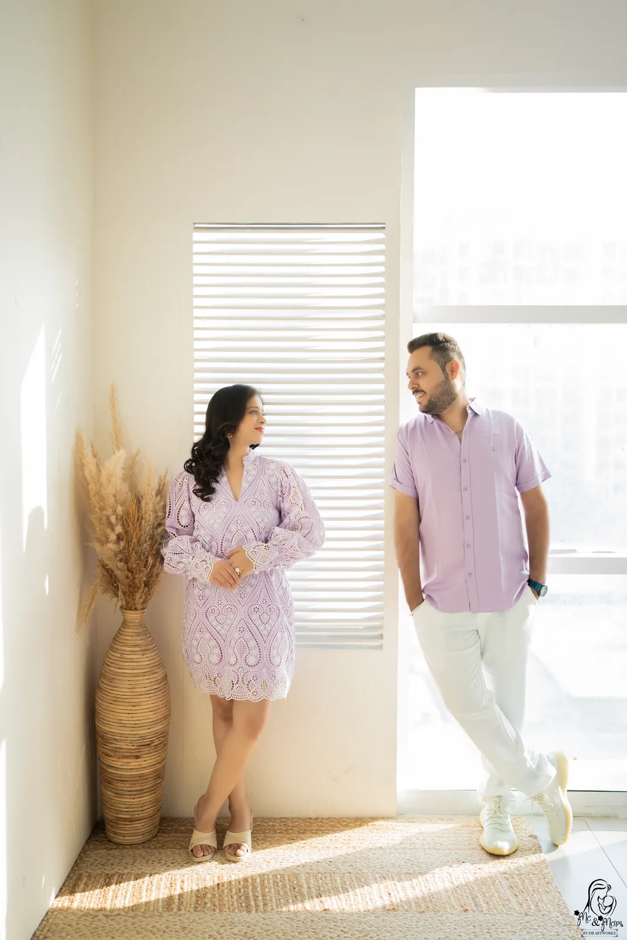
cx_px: 314
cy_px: 470
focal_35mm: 35
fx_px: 914
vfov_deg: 54.4
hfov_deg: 37.9
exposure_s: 1/400
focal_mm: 35
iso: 320
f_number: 1.4
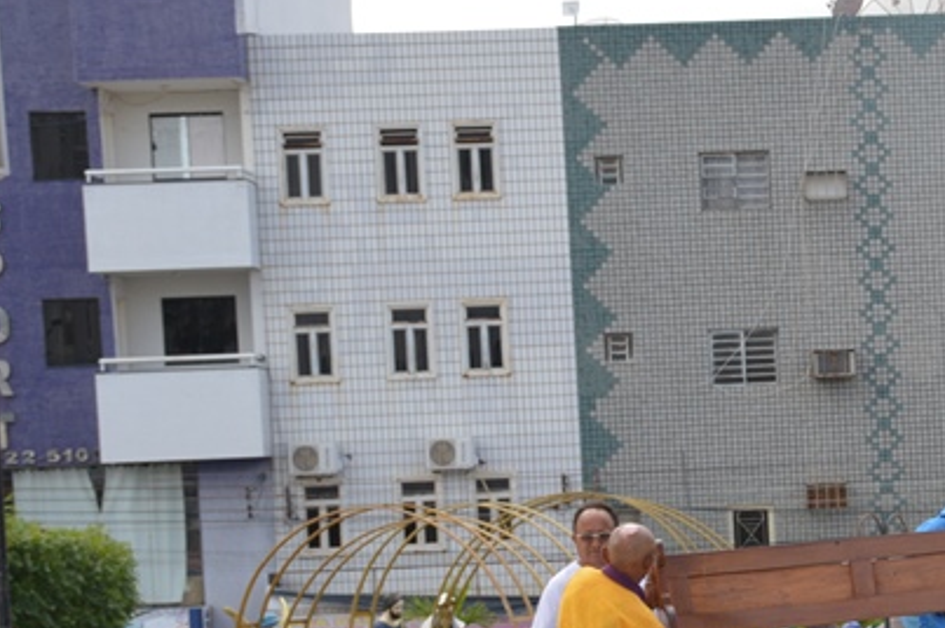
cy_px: 580
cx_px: 1025
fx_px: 3200
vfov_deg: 11.1
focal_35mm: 122
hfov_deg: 16.3
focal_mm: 32
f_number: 8
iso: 100
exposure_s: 1/200
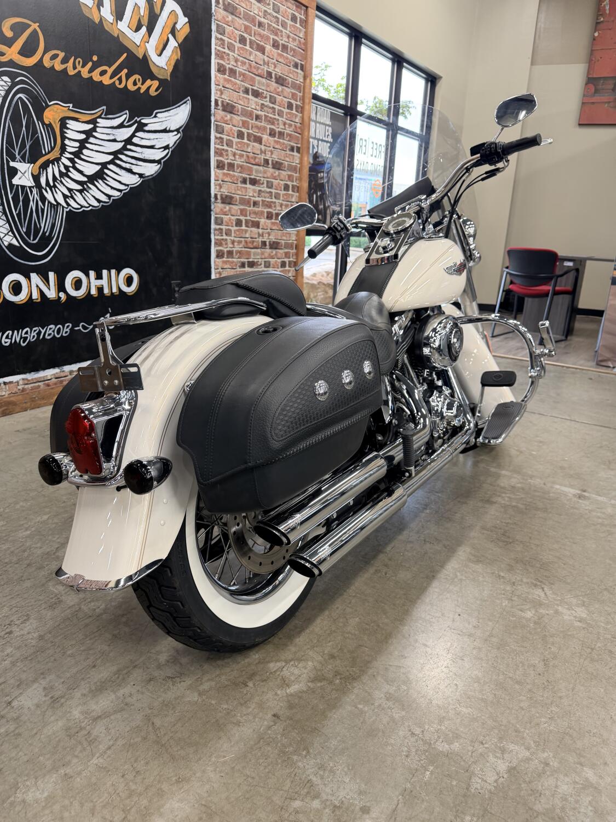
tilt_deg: -17.6
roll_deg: -3.8
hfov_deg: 56.8
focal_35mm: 24
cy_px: 411
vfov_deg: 71.6
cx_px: 308
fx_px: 569
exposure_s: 1/60
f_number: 1.78
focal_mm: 6.76
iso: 160
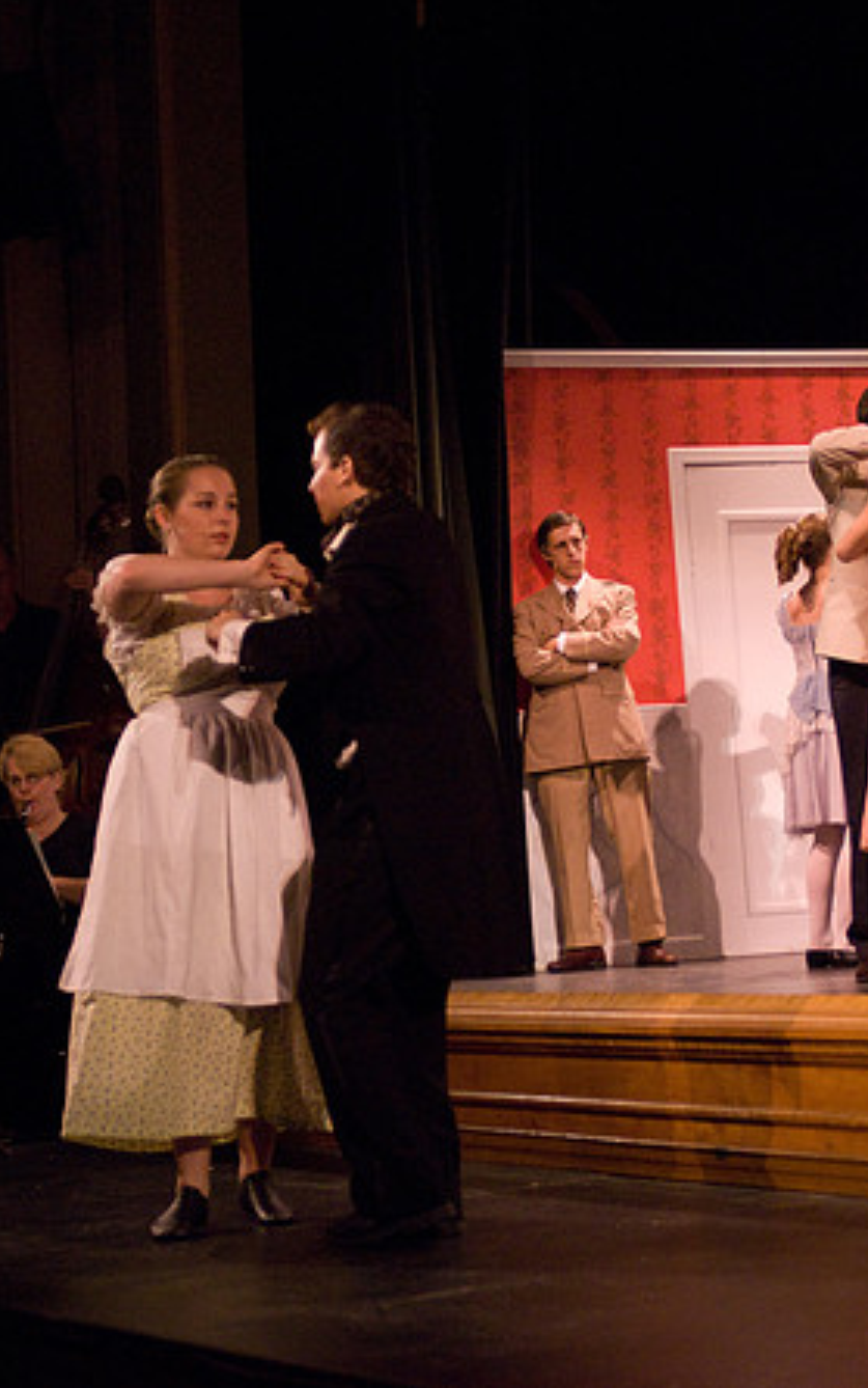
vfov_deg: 29.6
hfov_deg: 18.7
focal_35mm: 70
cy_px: 691
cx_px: 412
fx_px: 2629
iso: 1600
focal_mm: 45
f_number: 2.8
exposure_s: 1/160
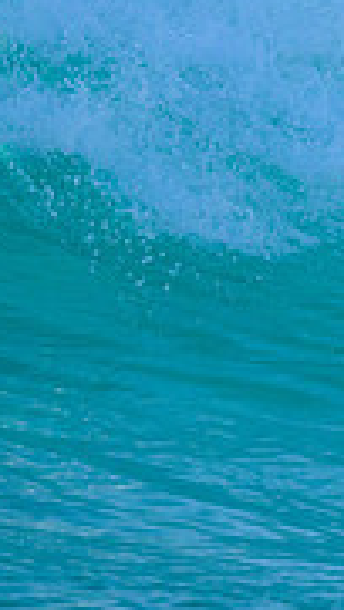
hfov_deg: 0.4
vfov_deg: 0.6
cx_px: 587
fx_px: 54750
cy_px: -82
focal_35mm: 3381
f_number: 6.3
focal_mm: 800
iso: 720
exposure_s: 1/2500
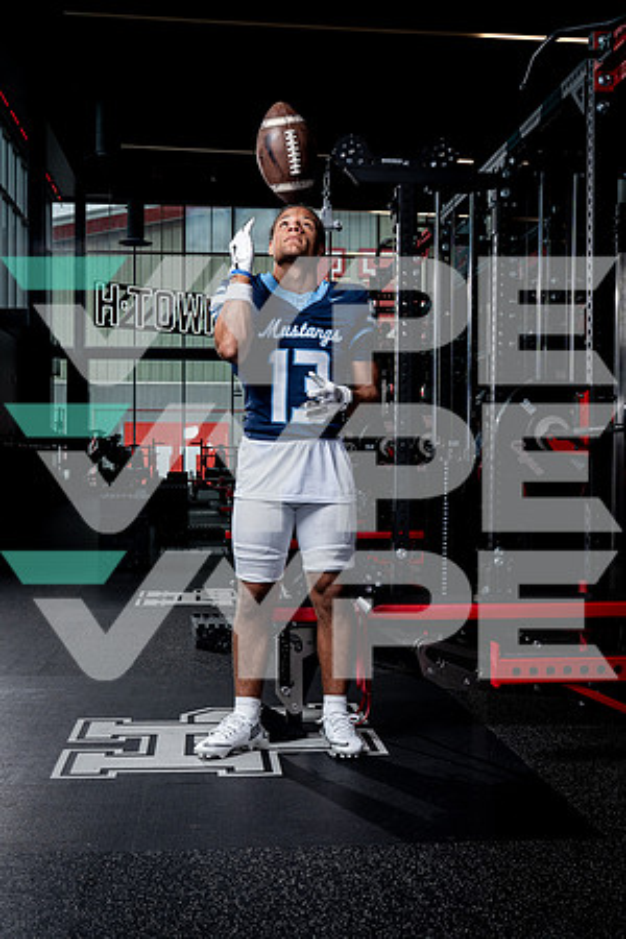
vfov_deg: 42.7
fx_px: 1200
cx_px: 313
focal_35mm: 46
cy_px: 470
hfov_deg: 29.2
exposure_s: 1/250
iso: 640
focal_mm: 46
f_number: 9
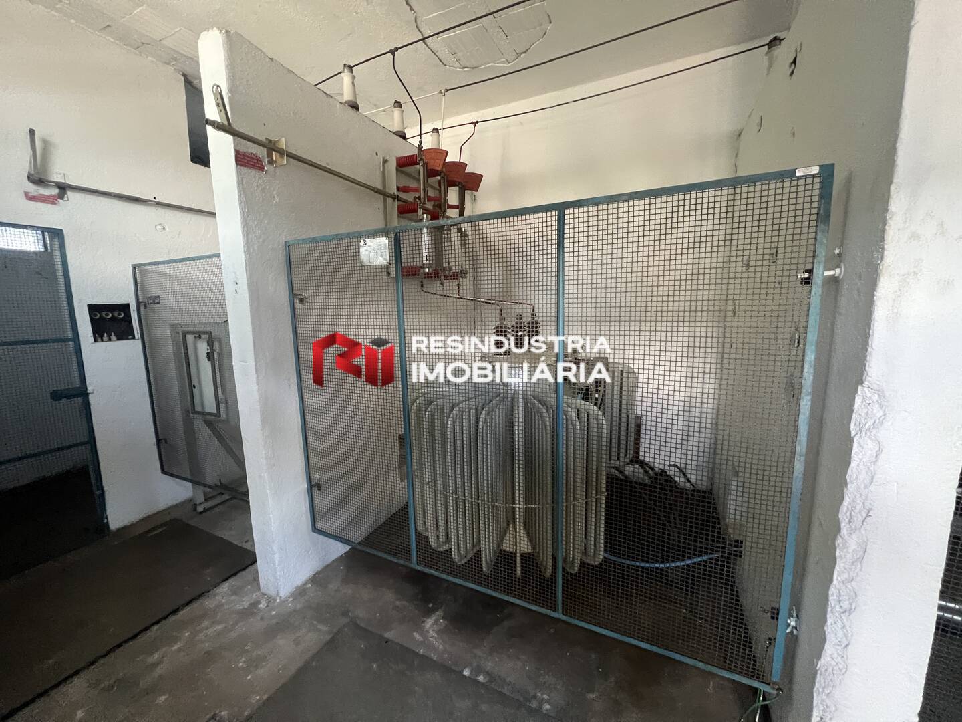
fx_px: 361
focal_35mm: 13
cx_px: 481
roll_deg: +0.7
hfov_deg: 106.2
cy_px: 361
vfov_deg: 89.9
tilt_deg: -13.8
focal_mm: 1.57
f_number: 1.8
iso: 400
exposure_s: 1/60
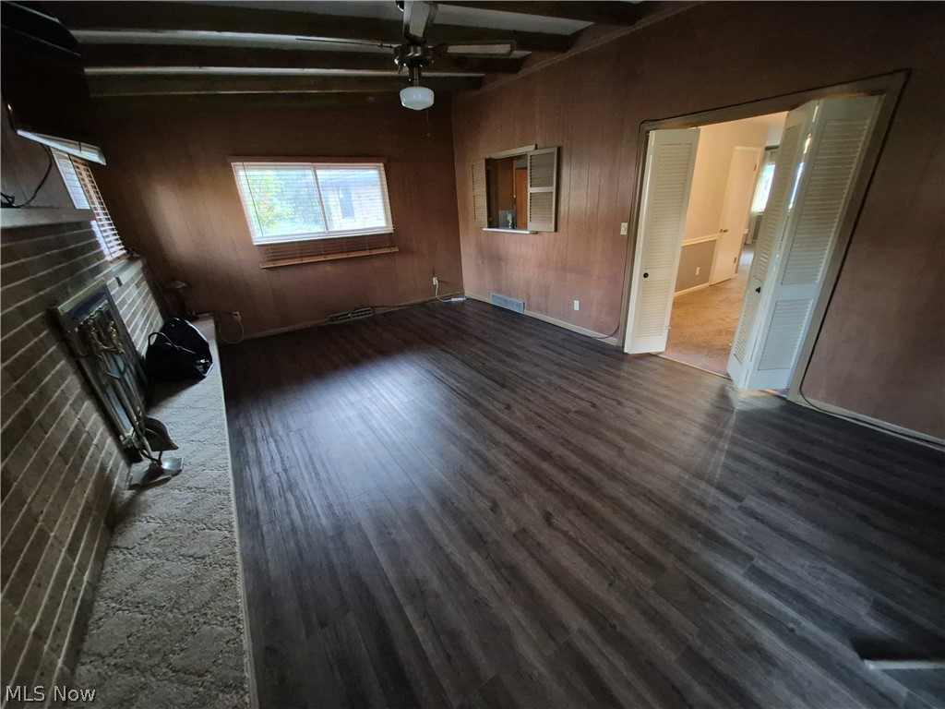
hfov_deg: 106.2
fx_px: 355
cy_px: 354
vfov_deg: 89.9
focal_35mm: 13
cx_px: 472
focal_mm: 1.74
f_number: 2.2
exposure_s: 1/24
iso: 1250
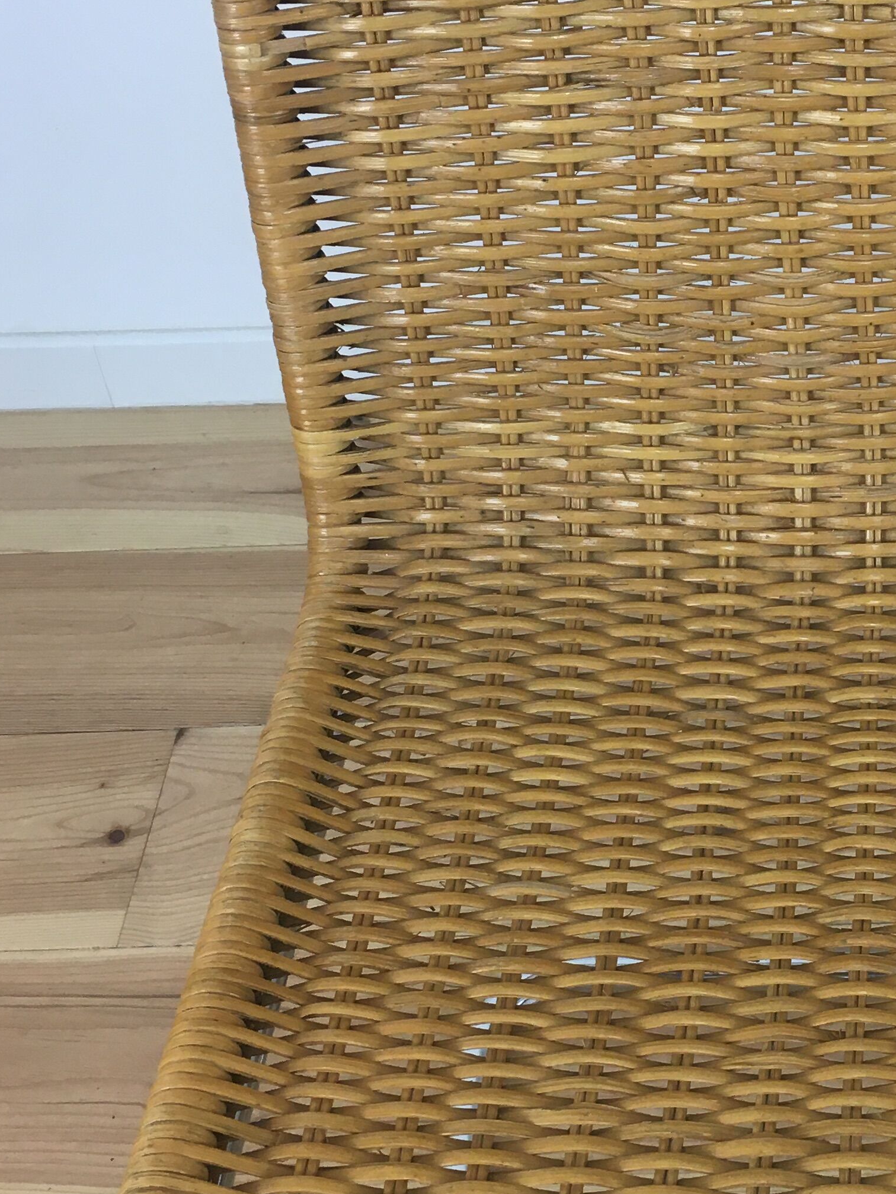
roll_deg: +1.7
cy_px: 558
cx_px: 786
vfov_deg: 33.2
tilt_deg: -44.0
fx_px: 2002
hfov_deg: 24.6
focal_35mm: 58
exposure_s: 1/33
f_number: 2.2
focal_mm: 4.15
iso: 32
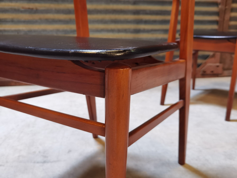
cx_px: 118
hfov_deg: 56.8
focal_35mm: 32
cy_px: 89
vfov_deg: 44.2
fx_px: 219
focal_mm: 6.71
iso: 400
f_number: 1.9
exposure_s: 1/33.3
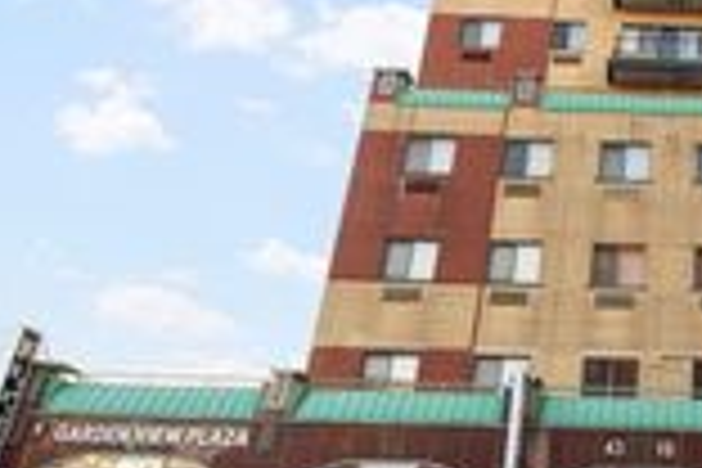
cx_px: 675
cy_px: -20
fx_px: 877
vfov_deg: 27.8
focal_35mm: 45
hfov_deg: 39.3
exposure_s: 1/40
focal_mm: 14
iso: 100
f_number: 9
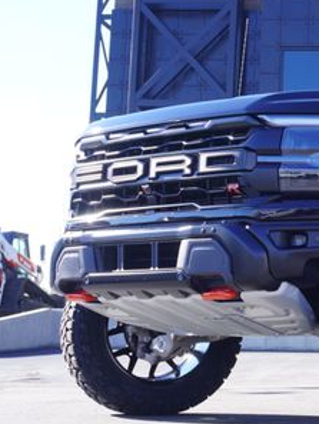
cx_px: 429
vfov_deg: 22.4
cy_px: 161
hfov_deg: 16.0
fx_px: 1068
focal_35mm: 87
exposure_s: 1/100
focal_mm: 28
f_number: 5.6
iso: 100
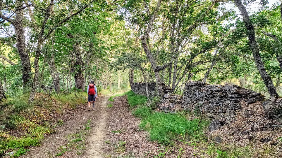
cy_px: 95
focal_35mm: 26
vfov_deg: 44.1
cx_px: 141
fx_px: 194
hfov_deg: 71.9
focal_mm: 6.4
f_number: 1.8
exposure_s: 1/120
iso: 250
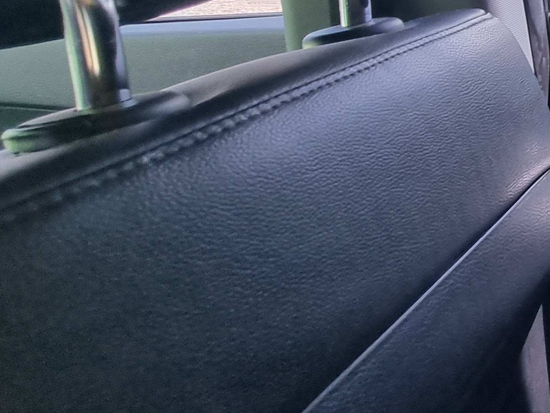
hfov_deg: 26.7
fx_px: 667
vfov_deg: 33.2
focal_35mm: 42
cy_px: 73
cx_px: 876
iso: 64
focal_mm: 2.2
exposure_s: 1/60
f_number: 2.2
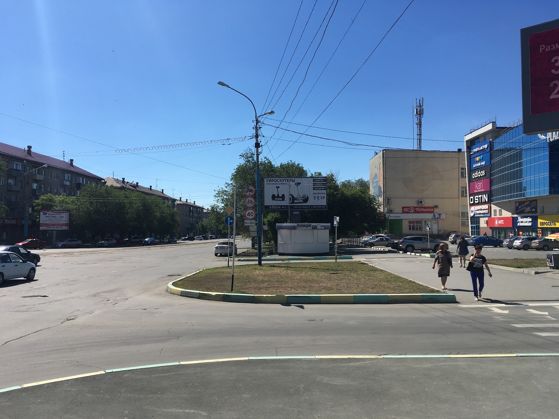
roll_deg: -0.1
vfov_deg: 48.2
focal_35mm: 29
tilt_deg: +2.1
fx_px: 468
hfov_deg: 61.7
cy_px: 210
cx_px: 280
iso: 25
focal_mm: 4.15
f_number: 2.2
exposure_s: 1/2262
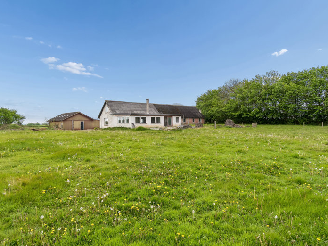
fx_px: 204
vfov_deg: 62.1
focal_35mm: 22
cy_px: 122
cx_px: 149
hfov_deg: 77.4
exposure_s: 1/200
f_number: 8
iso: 200
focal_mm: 13
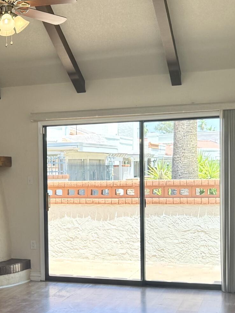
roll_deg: +1.5
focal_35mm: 73
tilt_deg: -2.9
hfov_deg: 18.9
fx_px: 660
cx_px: -62
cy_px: 199
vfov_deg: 26.6
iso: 100
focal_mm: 6.76
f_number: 1.78
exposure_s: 1/255
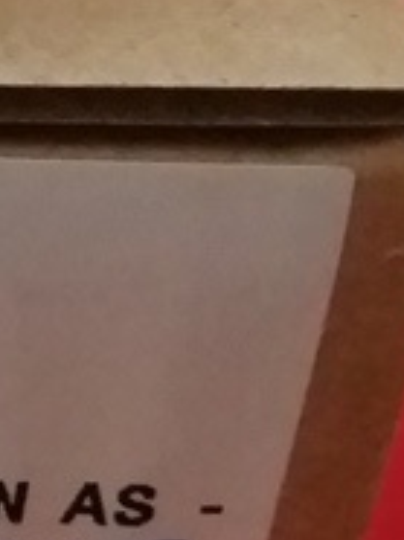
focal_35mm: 149
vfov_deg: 13.2
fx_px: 2324
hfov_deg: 8.7
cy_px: 168
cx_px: -680
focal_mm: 3.7
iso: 400
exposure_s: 1/10
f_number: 1.9
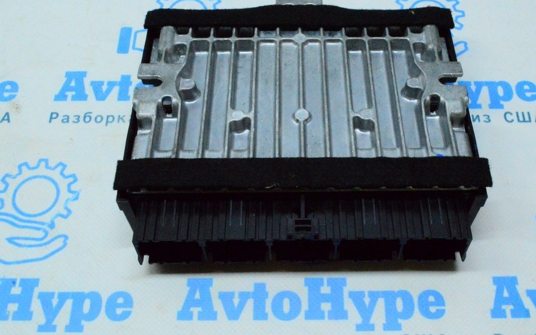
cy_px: 157
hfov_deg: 45.6
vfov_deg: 29.5
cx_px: 290
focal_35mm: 44
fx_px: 637
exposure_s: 1/80
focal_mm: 25
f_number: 25
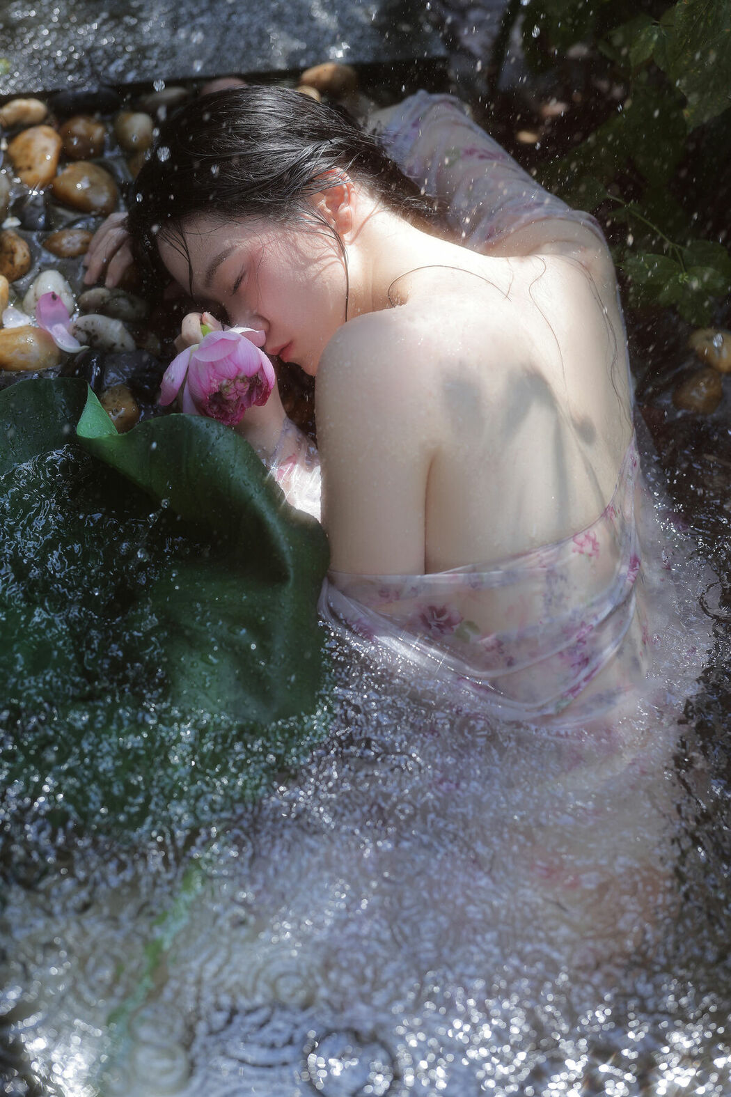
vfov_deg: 24.2
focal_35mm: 84
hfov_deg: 16.3
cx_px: 366
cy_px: 548
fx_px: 2558
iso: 400
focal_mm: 85
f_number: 2.2
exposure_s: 1/2000
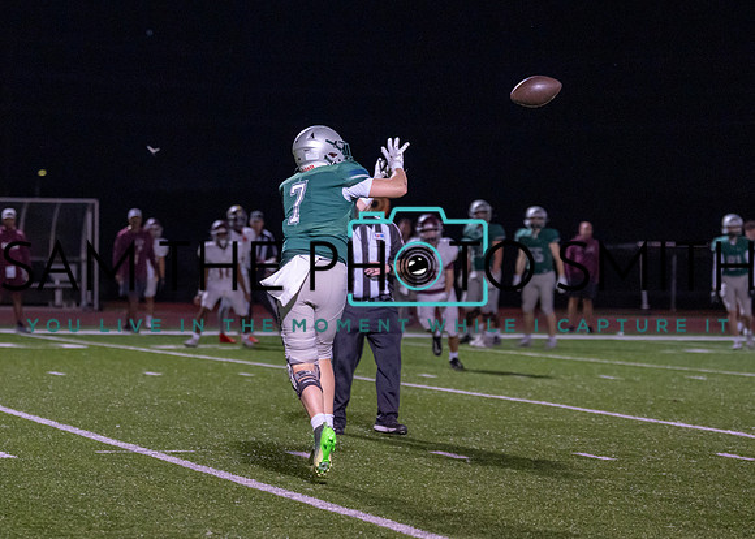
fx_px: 3607
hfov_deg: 11.9
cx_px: 280
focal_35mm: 168
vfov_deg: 8.5
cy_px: 312
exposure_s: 1/1000
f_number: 2.8
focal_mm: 111
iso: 2500
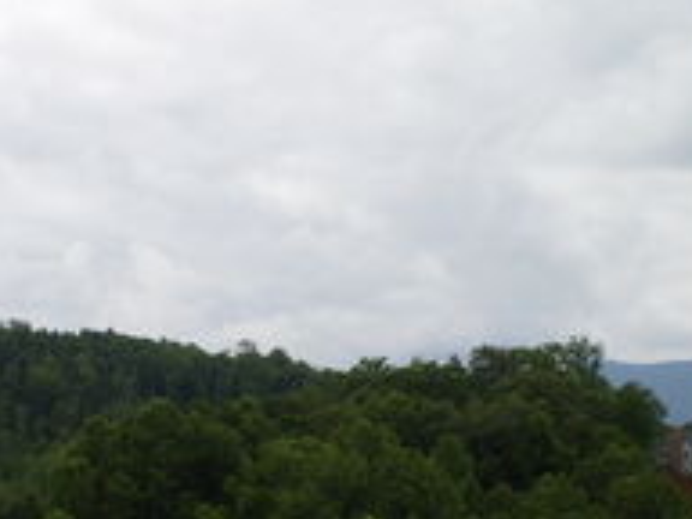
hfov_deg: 28.1
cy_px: 451
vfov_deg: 20.9
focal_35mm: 69
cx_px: 310
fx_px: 1379
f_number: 4.6
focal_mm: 6.3
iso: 64
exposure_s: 1/800
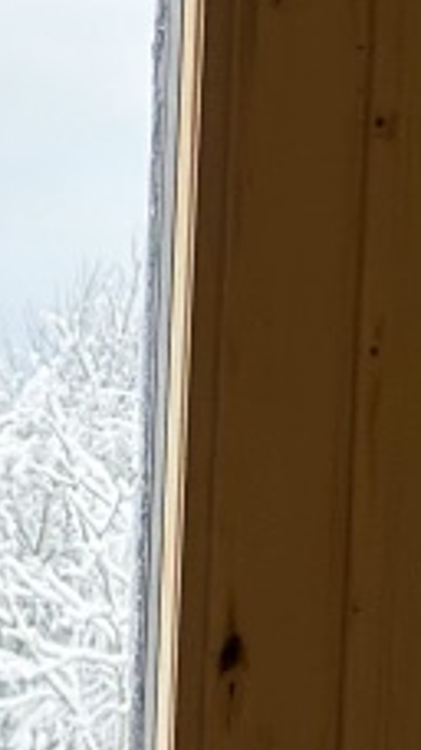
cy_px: 1286
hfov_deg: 5.1
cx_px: -674
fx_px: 4551
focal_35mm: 229
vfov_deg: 9.1
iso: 80
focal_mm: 6.86
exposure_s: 1/640
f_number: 1.8
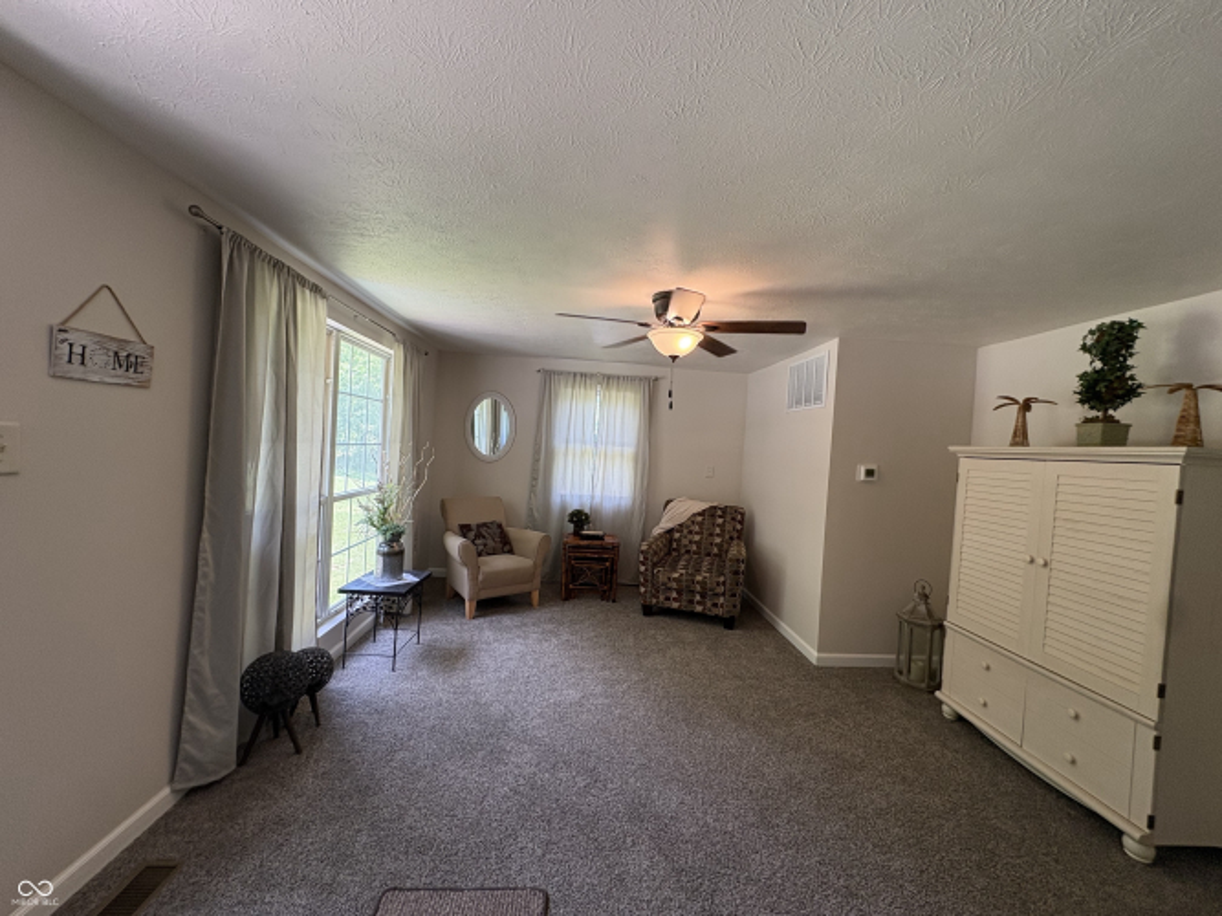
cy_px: 458
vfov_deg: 85.7
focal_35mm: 14
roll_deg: -3.3
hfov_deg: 102.1
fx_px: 494
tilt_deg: -1.0
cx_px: 611
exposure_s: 1/99
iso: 125
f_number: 2.2
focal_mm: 2.22
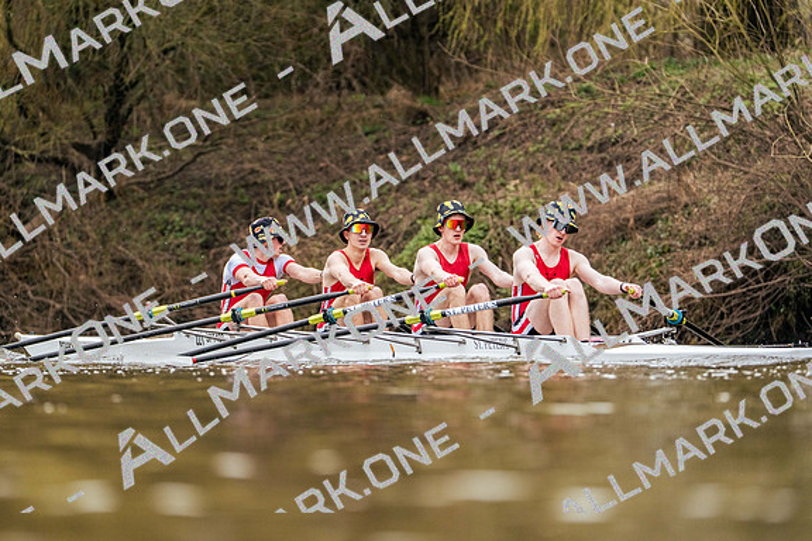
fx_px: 9089
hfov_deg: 5.1
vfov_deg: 3.4
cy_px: 271
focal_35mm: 403
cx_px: 405
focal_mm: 400
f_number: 6.3
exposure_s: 1/2000
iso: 2000
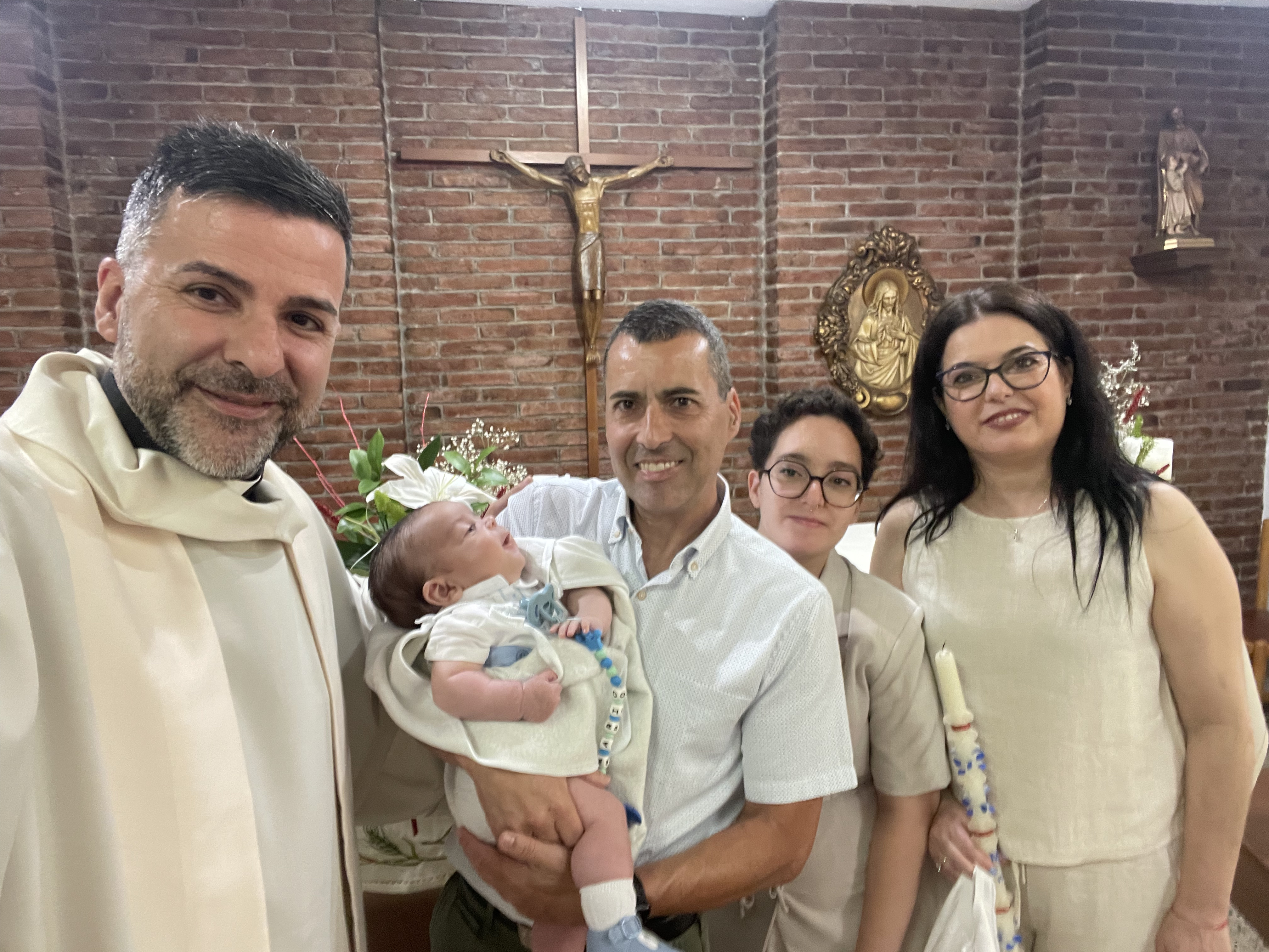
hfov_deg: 73.9
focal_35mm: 23
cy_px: 476
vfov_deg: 58.9
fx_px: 843
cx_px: 634
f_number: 2.2
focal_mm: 2.71
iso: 400
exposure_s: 1/33
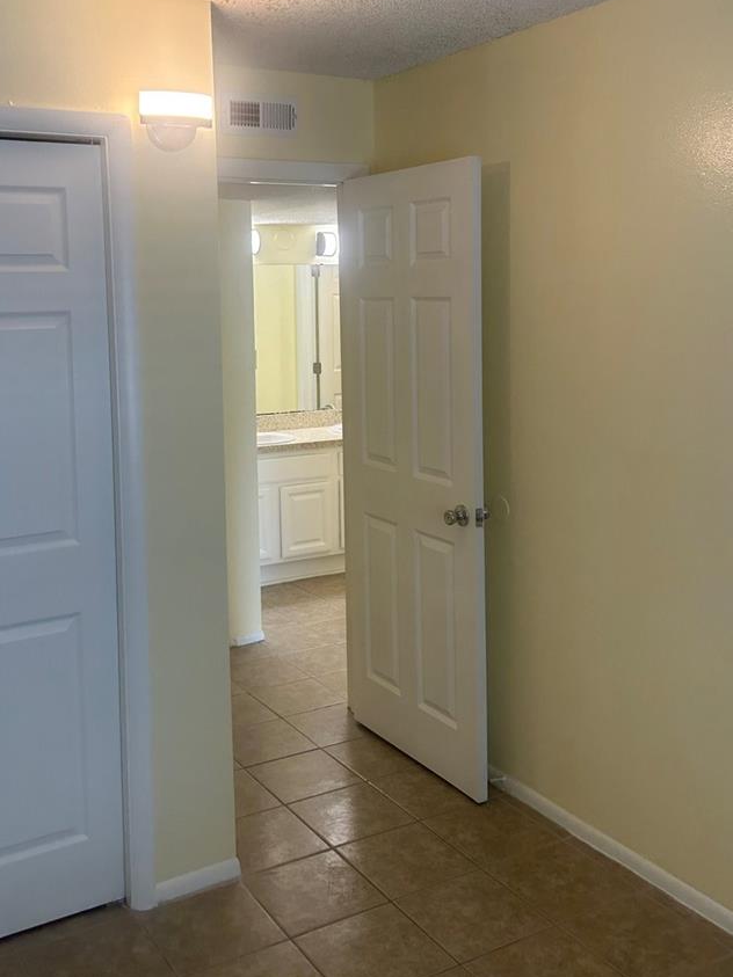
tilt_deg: -1.5
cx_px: 318
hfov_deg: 38.6
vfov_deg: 49.6
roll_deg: -0.6
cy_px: 362
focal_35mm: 37
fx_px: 1045
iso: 80
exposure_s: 1/120
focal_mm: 5.7
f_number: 1.5
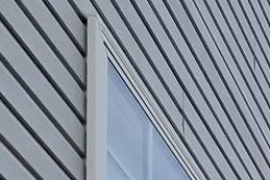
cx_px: 811
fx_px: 803
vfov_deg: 7.9
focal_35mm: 107
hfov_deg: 11.3
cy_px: 722
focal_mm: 1.8
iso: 50
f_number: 2.2
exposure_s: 1/490
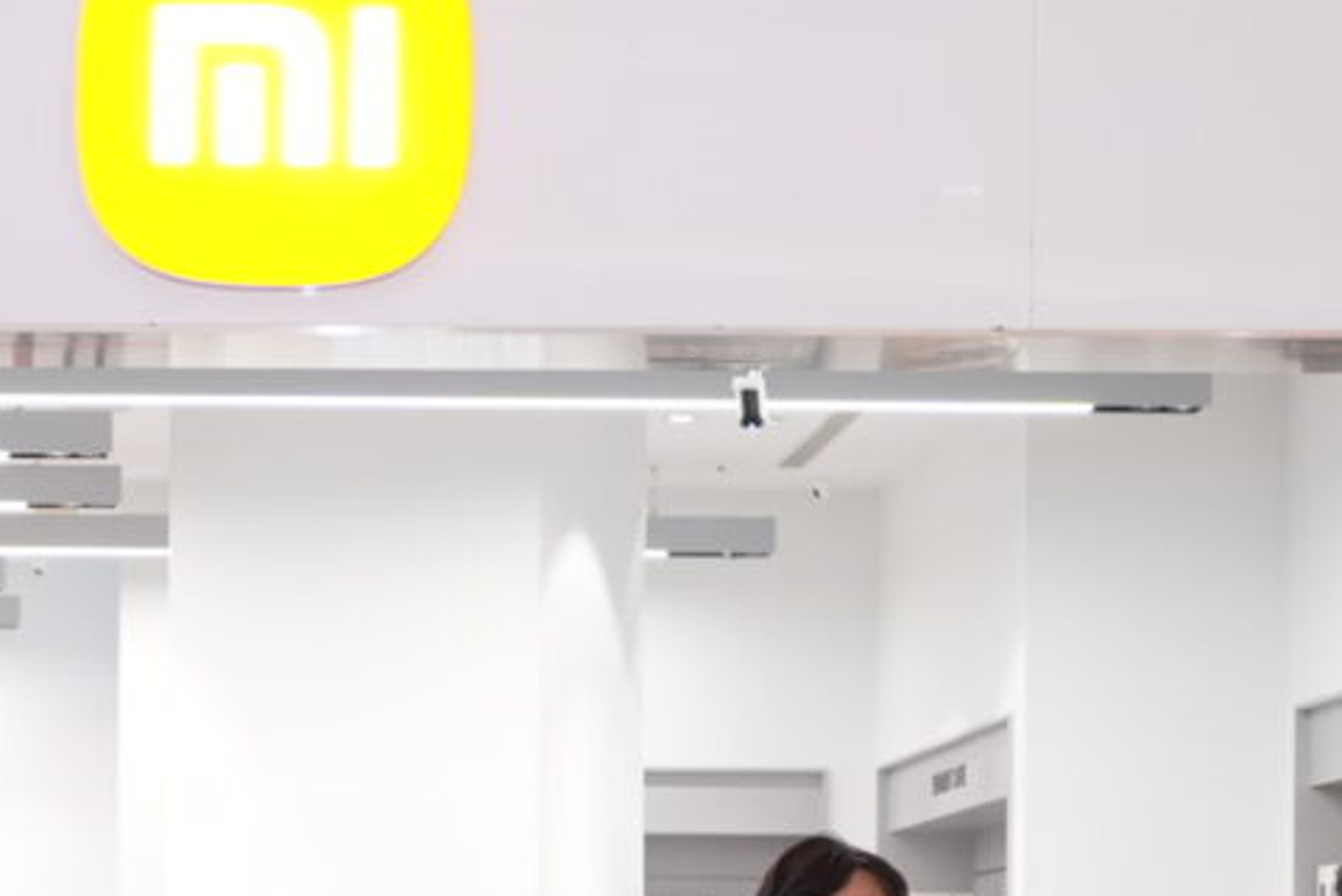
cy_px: 1036
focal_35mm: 103
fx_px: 3841
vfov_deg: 13.0
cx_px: 243
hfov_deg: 19.6
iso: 640
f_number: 2.8
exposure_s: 1/125
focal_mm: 22.1
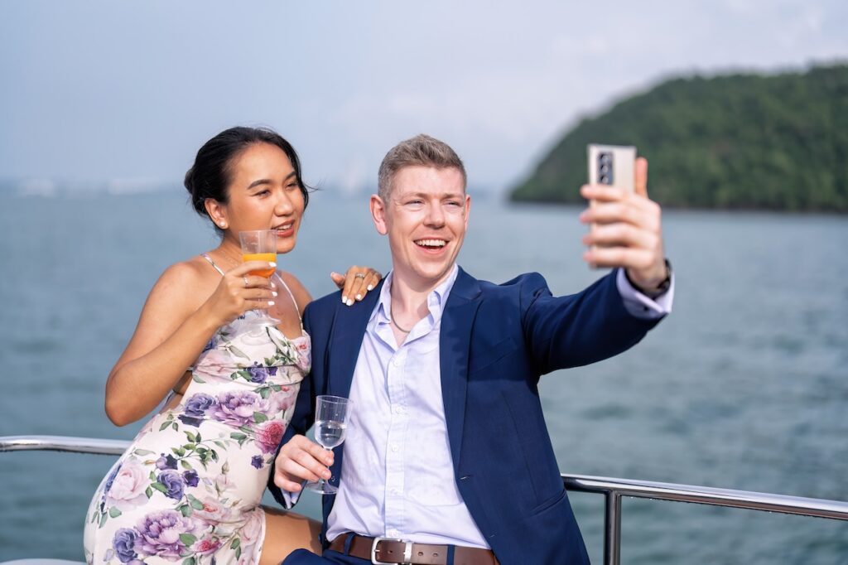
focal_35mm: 50
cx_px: 424
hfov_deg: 39.6
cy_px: 282
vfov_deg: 27.0
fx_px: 1177
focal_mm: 50
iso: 100
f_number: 1.4
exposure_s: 1/8000
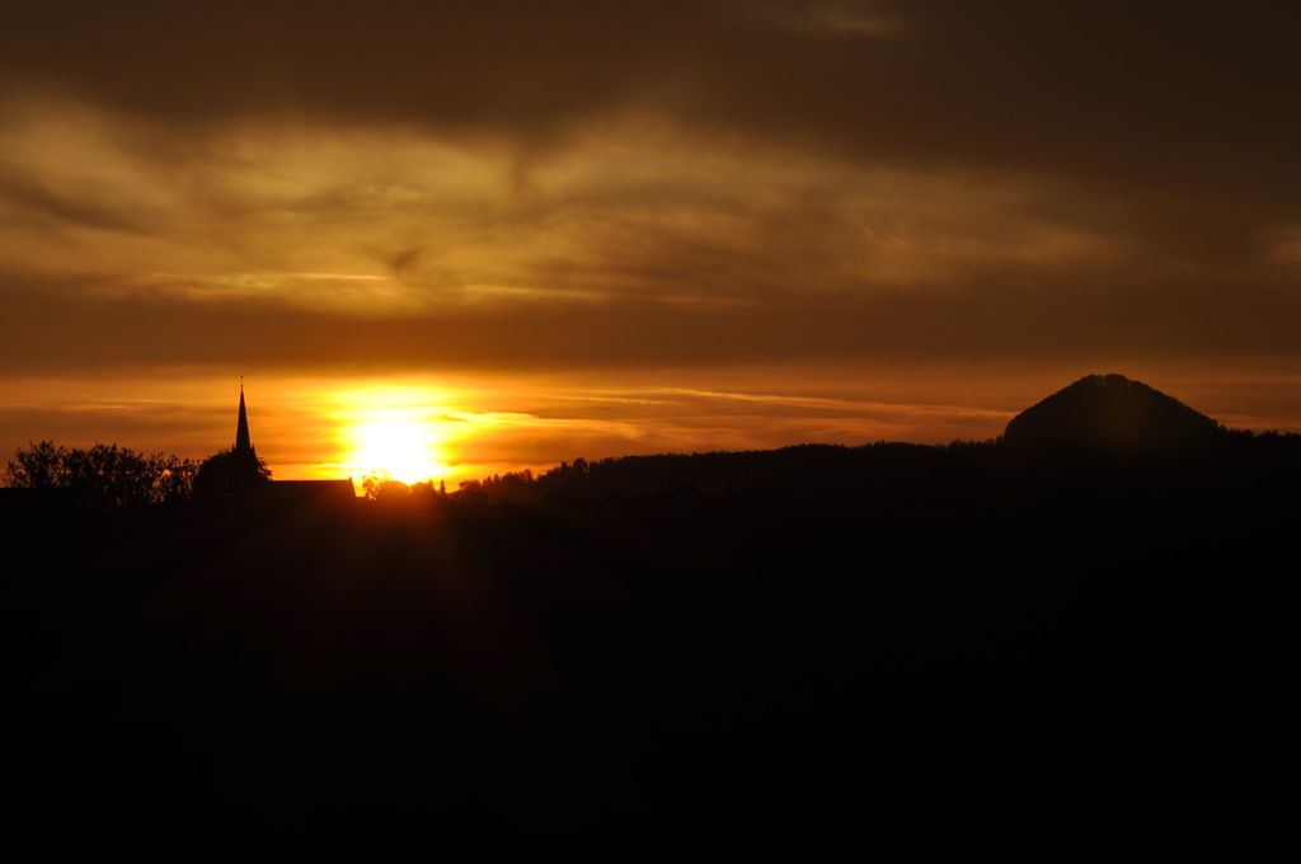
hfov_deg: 13.1
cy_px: 432
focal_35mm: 158
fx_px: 5685
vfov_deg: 8.7
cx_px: 650
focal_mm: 105
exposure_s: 1/160
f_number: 22
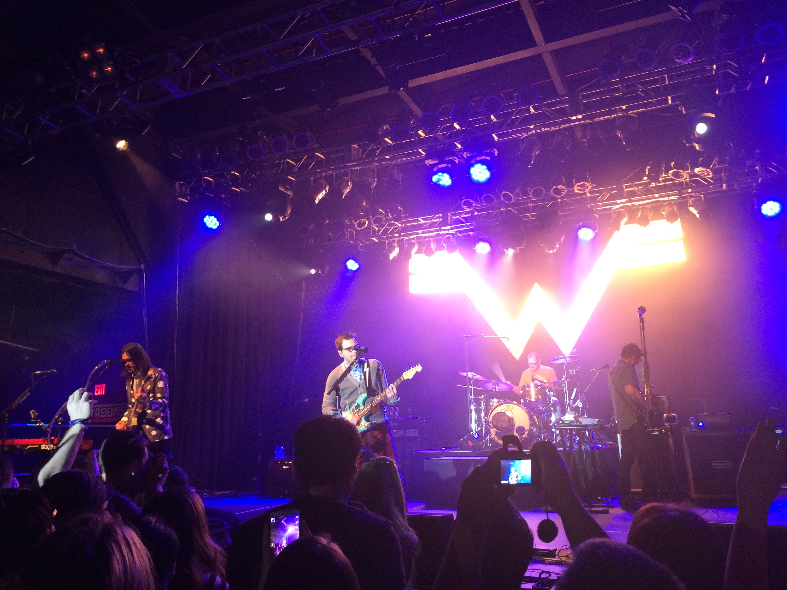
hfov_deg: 60.0
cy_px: 295
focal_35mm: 30
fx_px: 682
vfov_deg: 46.8
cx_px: 394
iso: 200
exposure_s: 1/30
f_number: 2.2
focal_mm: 4.12
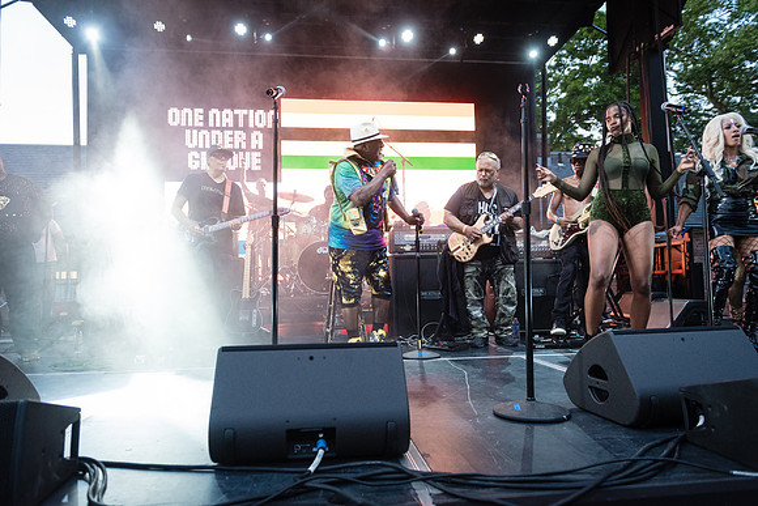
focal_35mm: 24
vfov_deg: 53.2
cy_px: 253
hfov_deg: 73.7
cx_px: 379
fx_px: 505
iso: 3200
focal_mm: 24
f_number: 3.5
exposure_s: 1/250
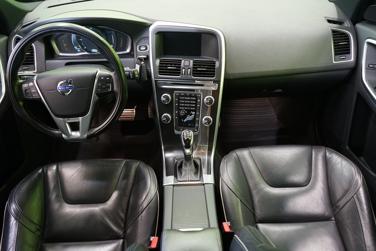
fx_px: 303
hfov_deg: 63.7
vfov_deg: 45.0
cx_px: 188
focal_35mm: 29
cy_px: 126
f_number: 5
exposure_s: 1/20
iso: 2000
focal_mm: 29
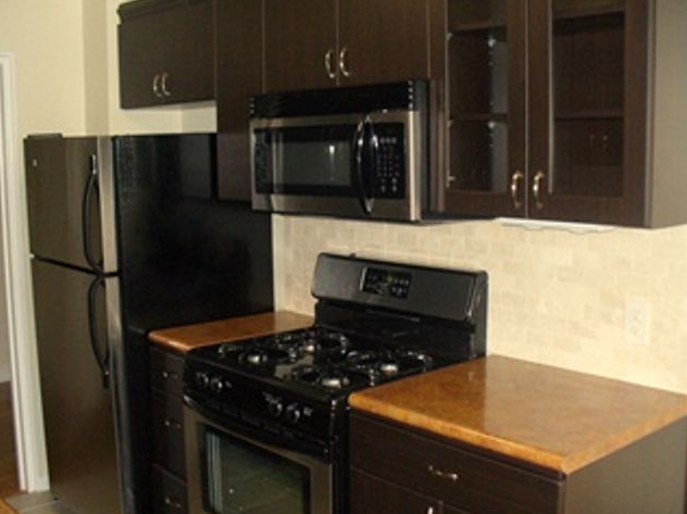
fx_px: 813
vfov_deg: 35.1
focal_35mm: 41
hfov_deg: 45.8
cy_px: 248
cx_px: 338
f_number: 2.8
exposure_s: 1/60
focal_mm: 6.1
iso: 200
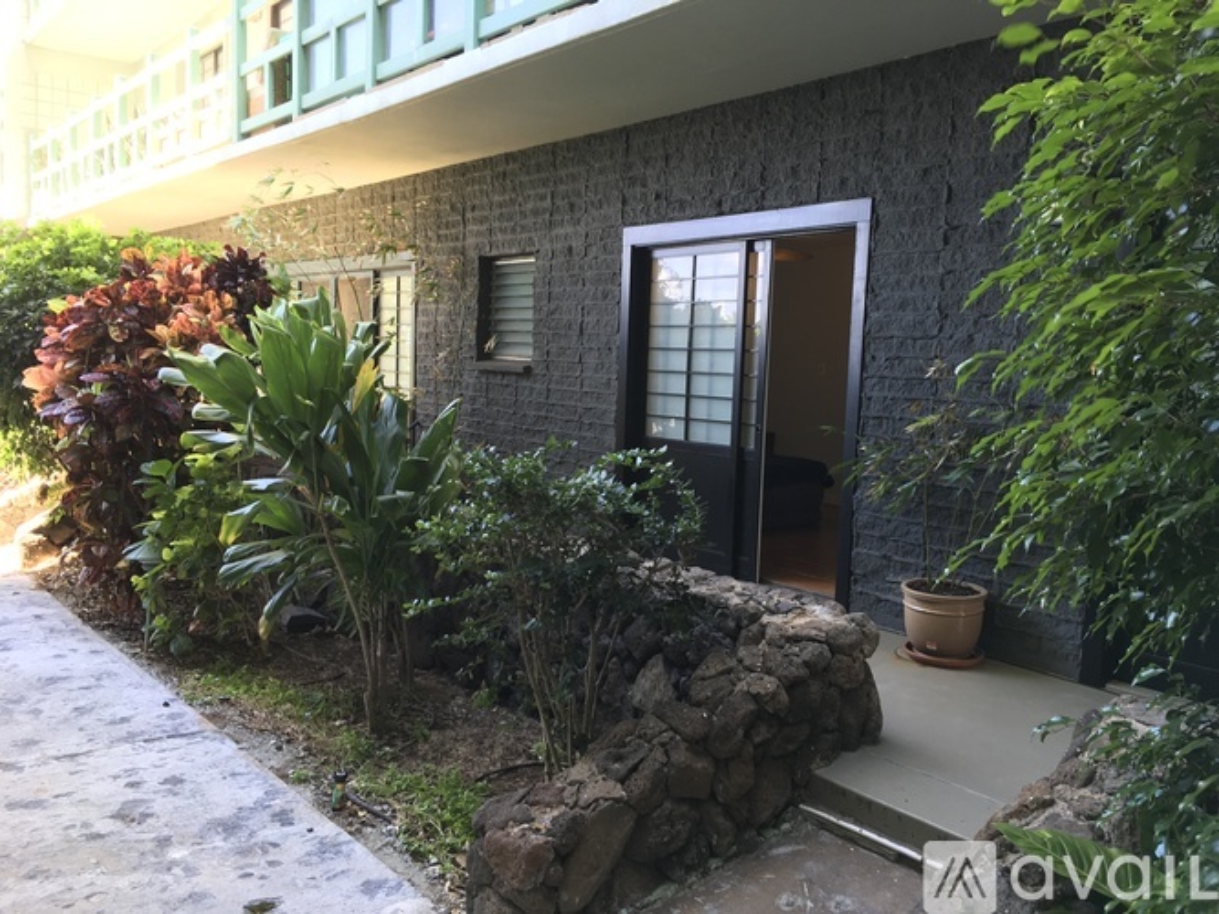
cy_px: 457
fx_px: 1021
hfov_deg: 61.7
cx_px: 610
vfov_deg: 48.2
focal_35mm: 29
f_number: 2.2
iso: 32
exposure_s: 1/40
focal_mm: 4.15
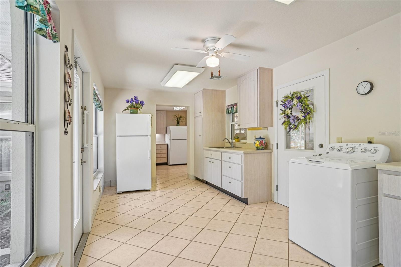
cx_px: 200
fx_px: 200
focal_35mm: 18
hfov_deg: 90.0
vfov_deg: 67.4
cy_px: 134
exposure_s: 1/30
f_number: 9
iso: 250
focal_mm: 18
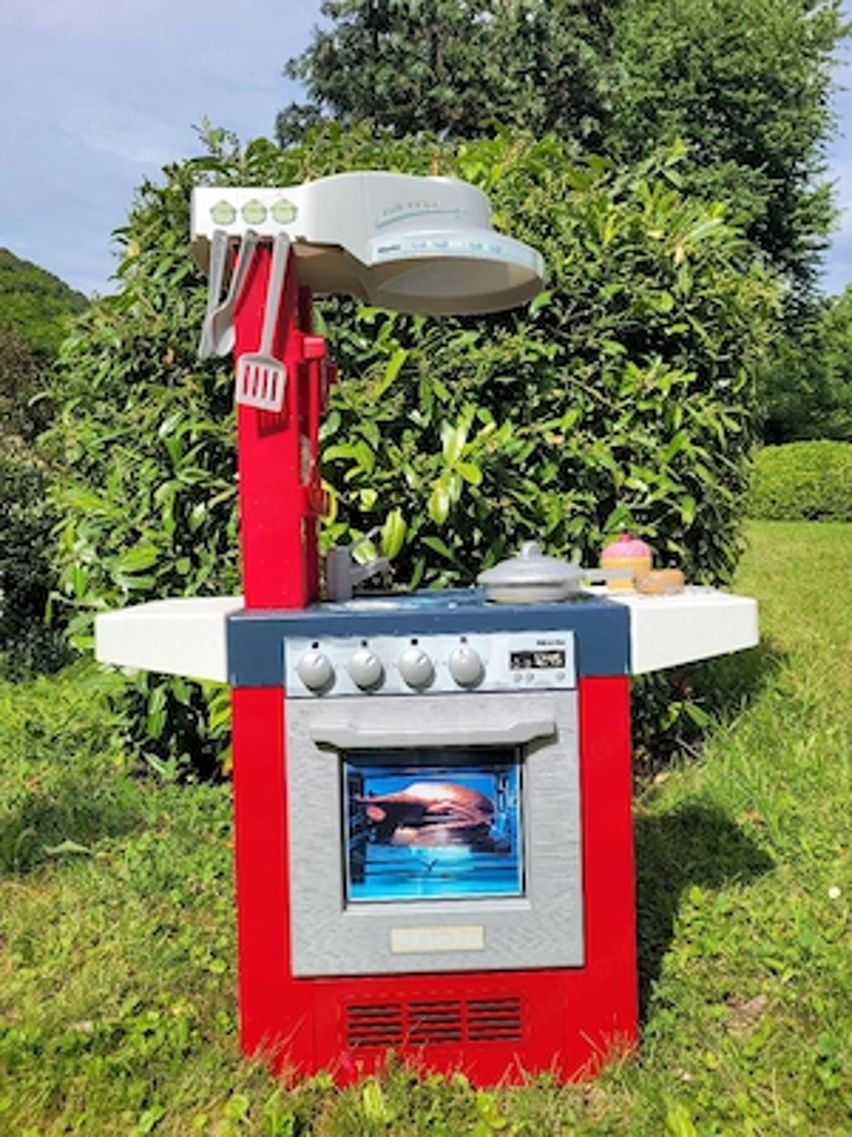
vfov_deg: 67.3
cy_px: 568
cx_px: 426
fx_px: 853
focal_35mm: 26
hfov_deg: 53.1
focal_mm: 5.4
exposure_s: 1/3333
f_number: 1.8
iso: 40
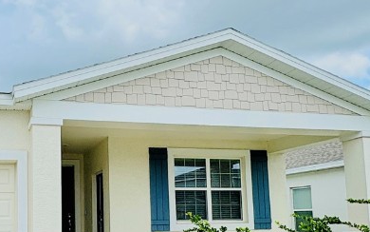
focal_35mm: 39
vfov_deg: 32.0
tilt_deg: +0.7
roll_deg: +0.9
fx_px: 393
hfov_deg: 47.4
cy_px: 183
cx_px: 69
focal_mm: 2.22
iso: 50
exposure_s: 1/3247
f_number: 2.2
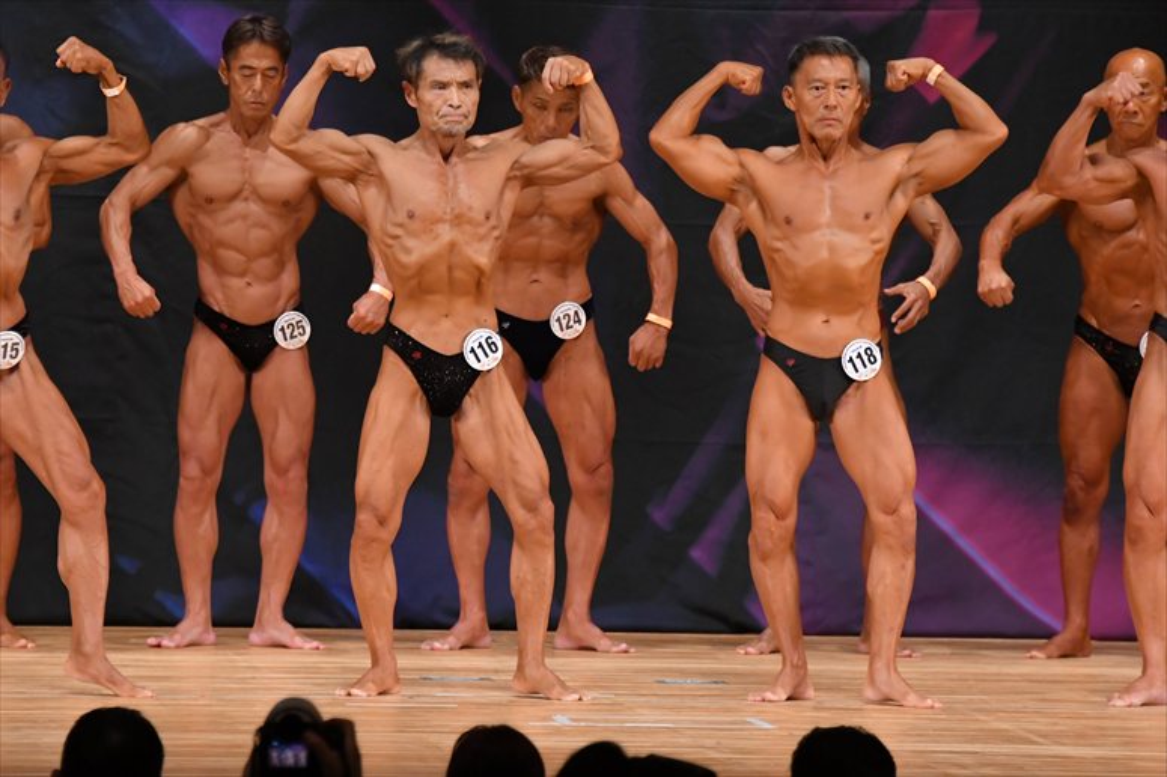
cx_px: 584
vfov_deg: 4.6
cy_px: 388
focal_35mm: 300
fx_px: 9720
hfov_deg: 6.9
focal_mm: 200
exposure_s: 1/400
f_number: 5.6
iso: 4500
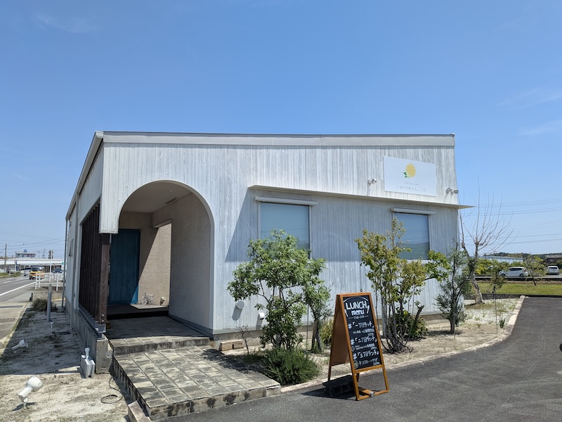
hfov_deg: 71.6
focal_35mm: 24
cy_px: 211
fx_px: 390
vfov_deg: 56.8
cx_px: 281
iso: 33
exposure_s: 1/1733
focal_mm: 4.53
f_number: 1.7
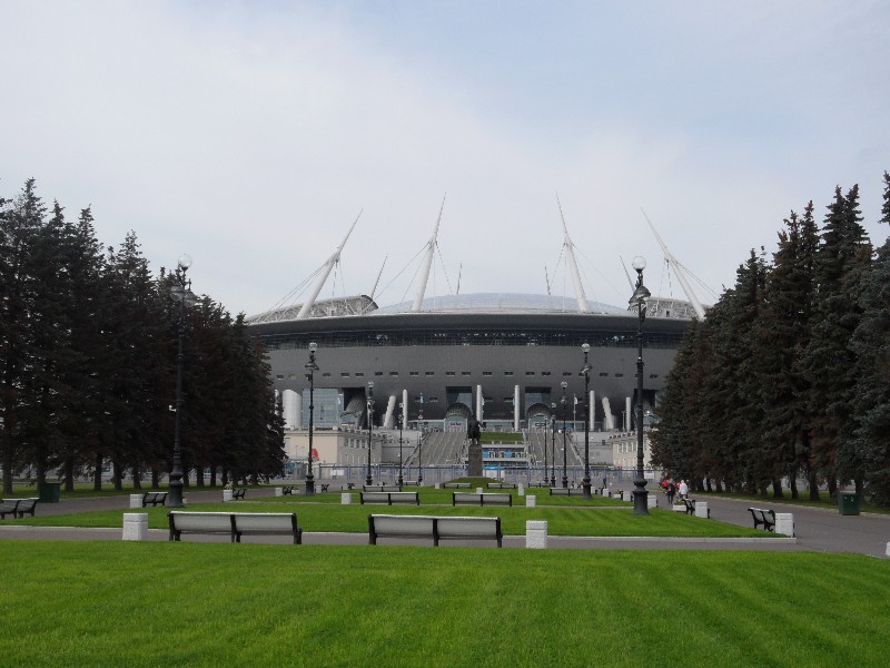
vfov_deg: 36.0
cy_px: 334
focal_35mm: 40
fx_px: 1028
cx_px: 445
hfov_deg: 46.8
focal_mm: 6.5
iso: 80
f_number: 3.6
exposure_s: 1/750
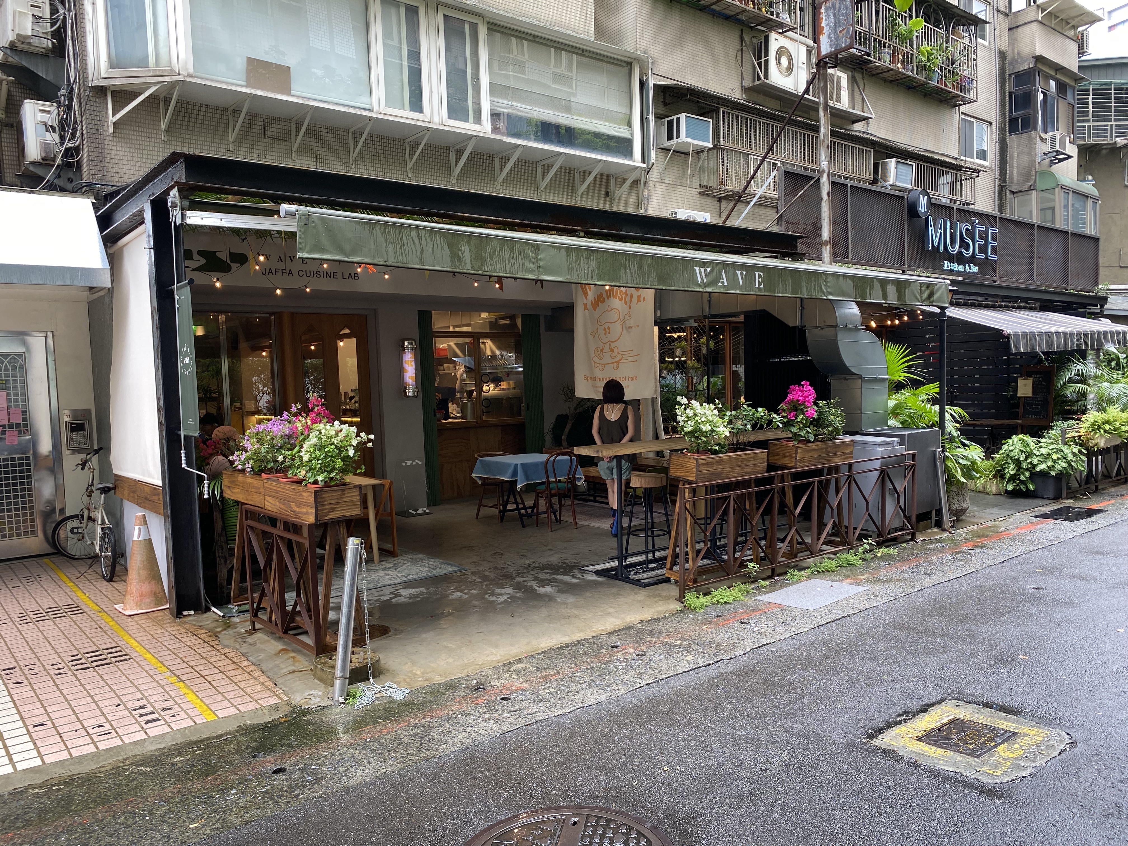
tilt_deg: -4.1
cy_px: 423
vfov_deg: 53.1
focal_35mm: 26
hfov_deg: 67.3
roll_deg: +2.8
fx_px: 847
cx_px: 564
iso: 80
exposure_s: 1/120
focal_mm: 4.25
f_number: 1.8
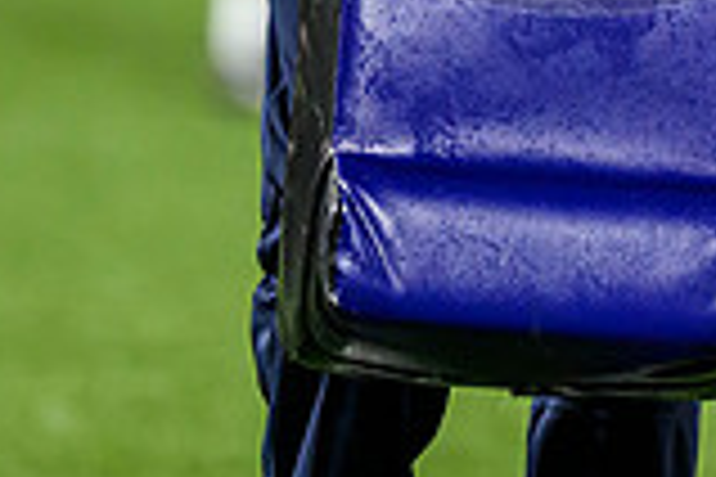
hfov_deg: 1.1
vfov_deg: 0.8
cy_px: -479
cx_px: 607
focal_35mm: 1826
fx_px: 36314
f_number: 2.8
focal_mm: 400
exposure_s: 1/640
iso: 5000
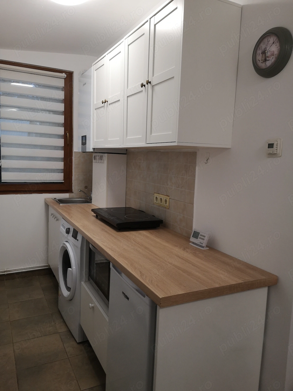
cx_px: 146
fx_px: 305
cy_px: 196
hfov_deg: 51.3
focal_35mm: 27
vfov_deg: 65.3
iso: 100
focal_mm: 3.95
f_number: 1.8
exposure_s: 1/50
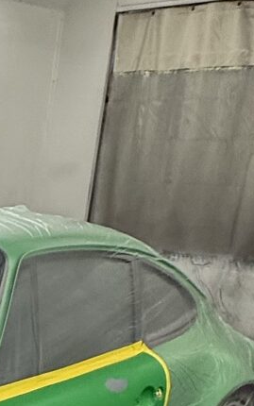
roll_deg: +0.5
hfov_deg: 15.3
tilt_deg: -20.2
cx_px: -251
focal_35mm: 69
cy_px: 395
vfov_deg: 28.2
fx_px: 764
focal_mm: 2.22
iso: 160
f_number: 2.2
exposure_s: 1/120
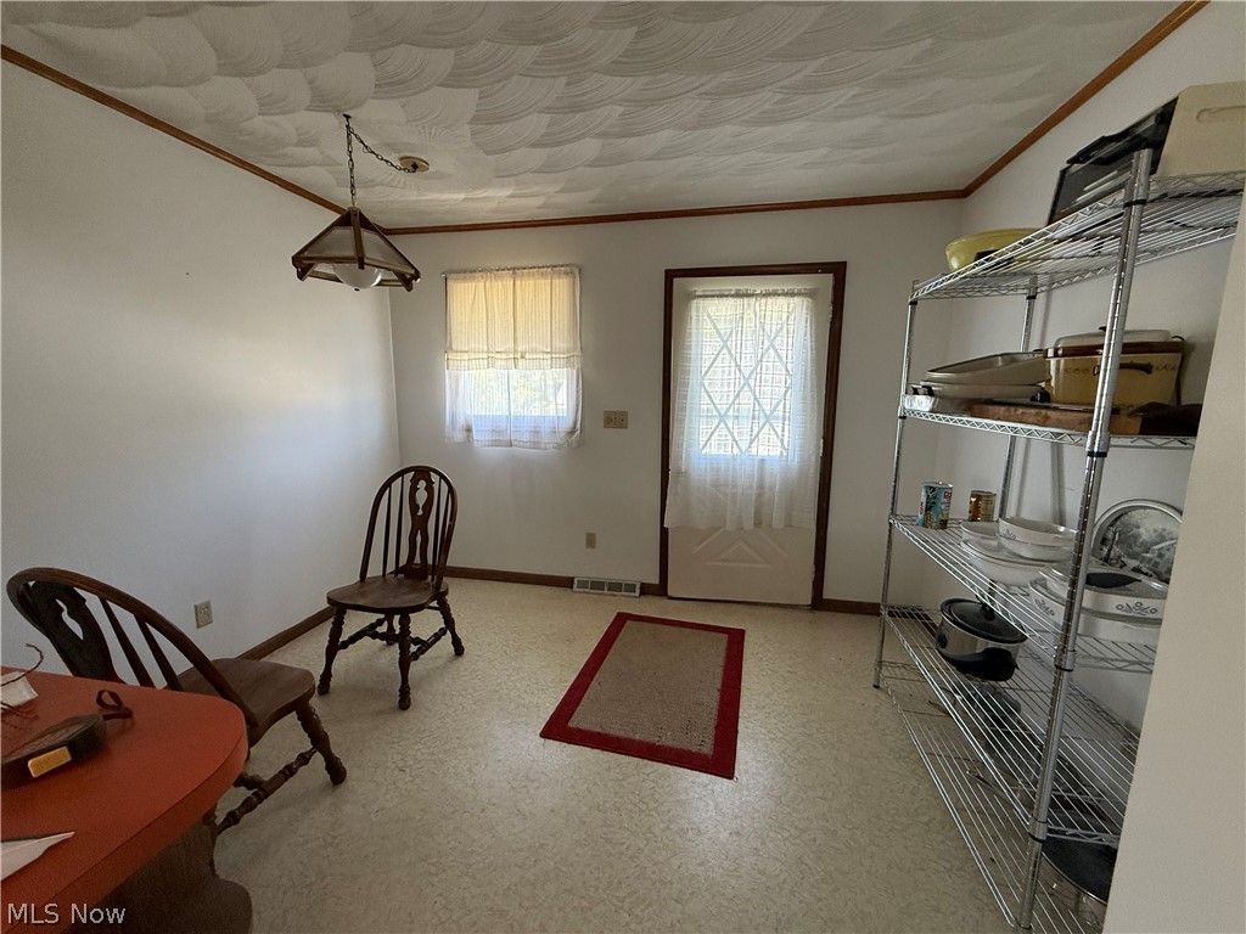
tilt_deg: -8.8
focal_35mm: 14
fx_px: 504
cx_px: 623
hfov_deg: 102.1
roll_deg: +0.0
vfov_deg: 85.7
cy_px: 467
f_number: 2.2
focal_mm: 2.22
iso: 320
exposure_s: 1/99
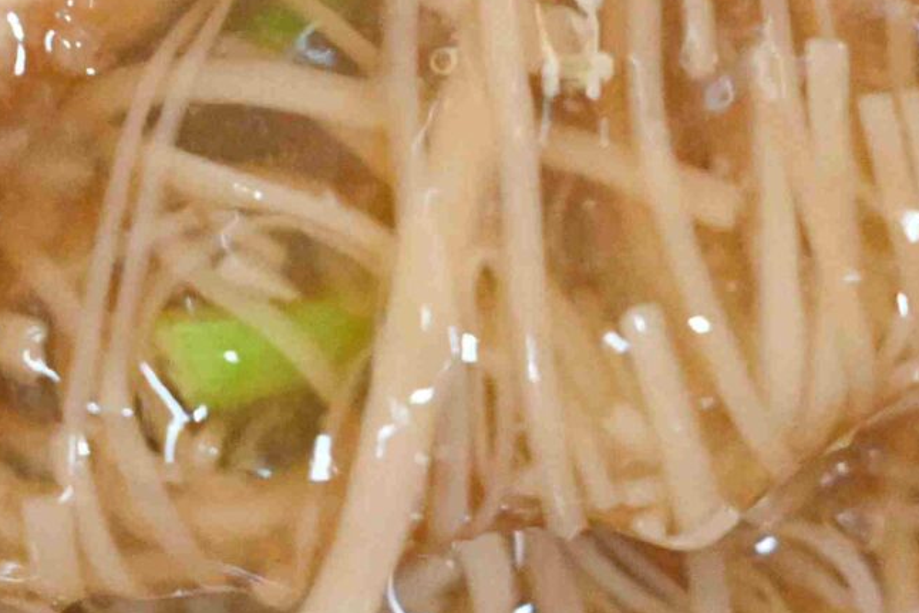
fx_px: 7583
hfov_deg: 6.9
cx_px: 155
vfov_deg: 4.6
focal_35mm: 297
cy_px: -122
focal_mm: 50
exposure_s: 1/200
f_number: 3.5
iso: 4500
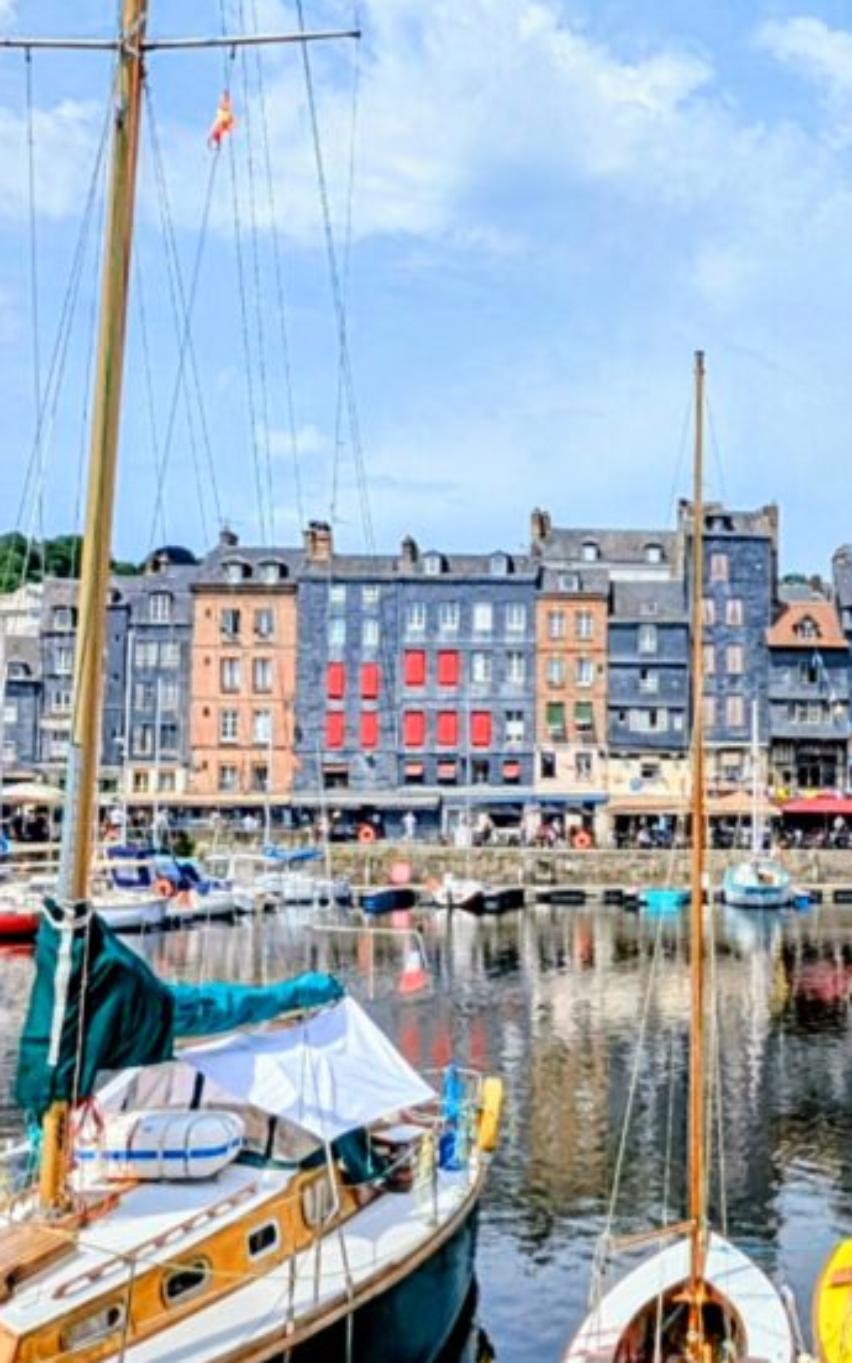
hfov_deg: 39.2
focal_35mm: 30
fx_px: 1115
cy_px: 749
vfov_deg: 62.8
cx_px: 748
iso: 42
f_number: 2.2
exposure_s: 1/2439
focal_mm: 1.95
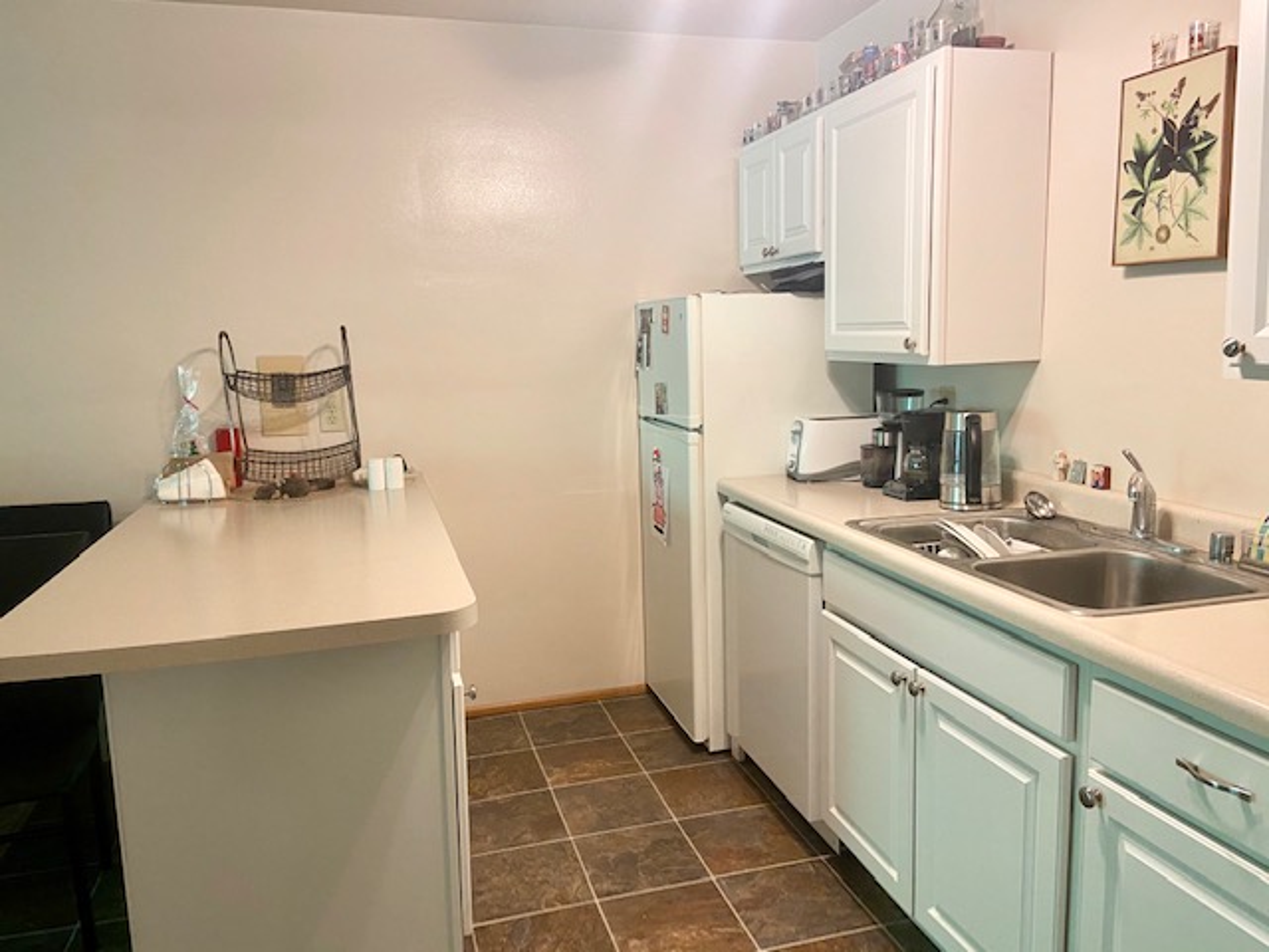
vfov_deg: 53.1
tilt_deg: -9.1
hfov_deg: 67.3
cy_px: 476
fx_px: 953
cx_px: 634
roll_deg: +1.9
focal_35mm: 26
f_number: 1.8
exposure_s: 1/60
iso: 160
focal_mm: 4.25
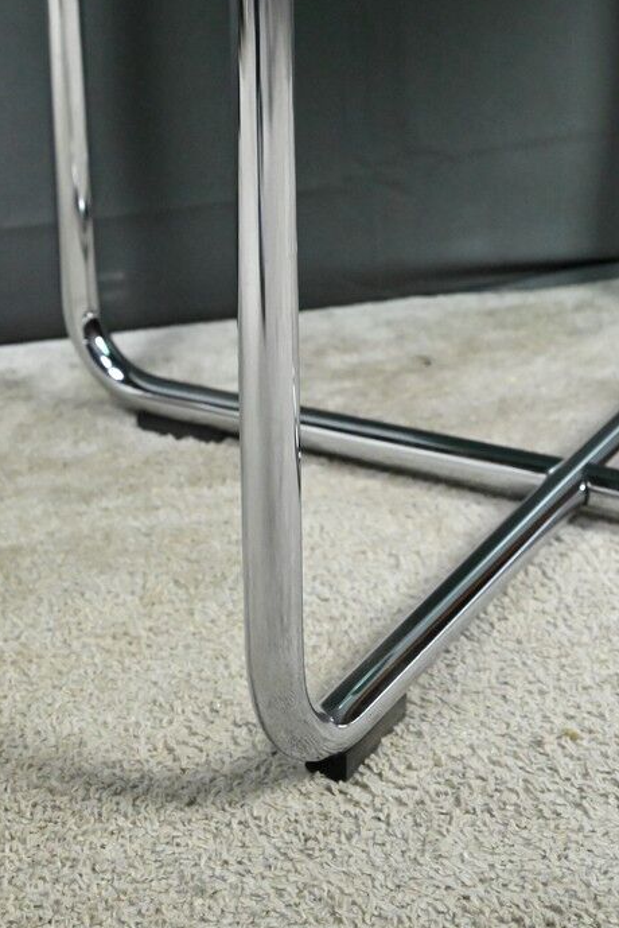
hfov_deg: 17.1
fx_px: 2061
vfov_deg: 24.9
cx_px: 319
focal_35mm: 80
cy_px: 172
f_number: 7.1
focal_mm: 46
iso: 8000
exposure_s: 1/100
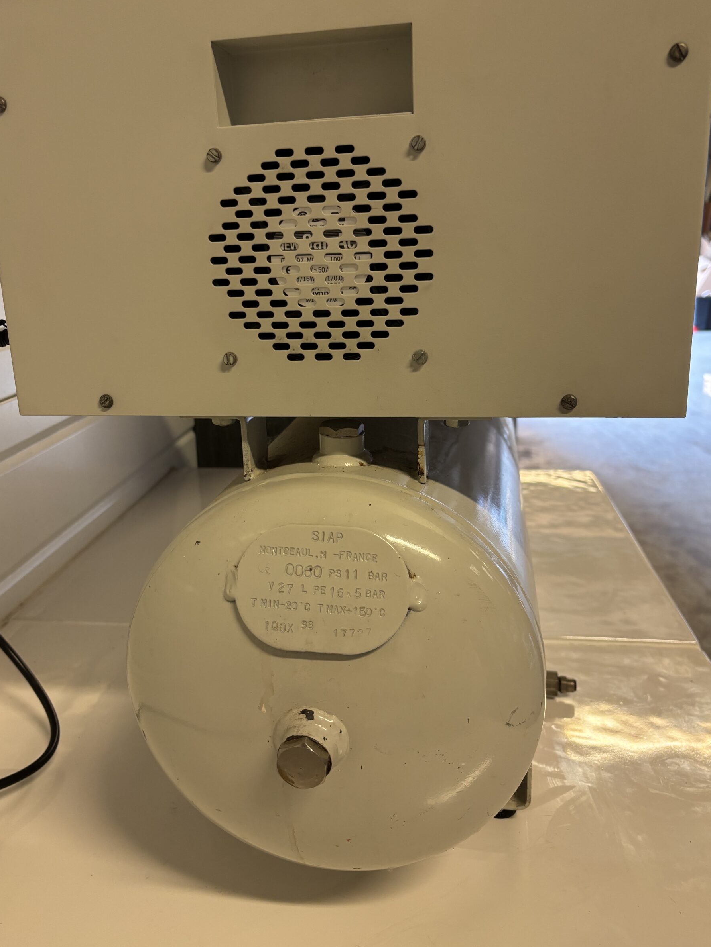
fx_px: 767
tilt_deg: -15.2
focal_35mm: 28
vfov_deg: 63.4
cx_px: 343
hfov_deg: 49.7
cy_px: 442
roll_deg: +2.2
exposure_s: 1/50
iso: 100
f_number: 1.6
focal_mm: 5.96
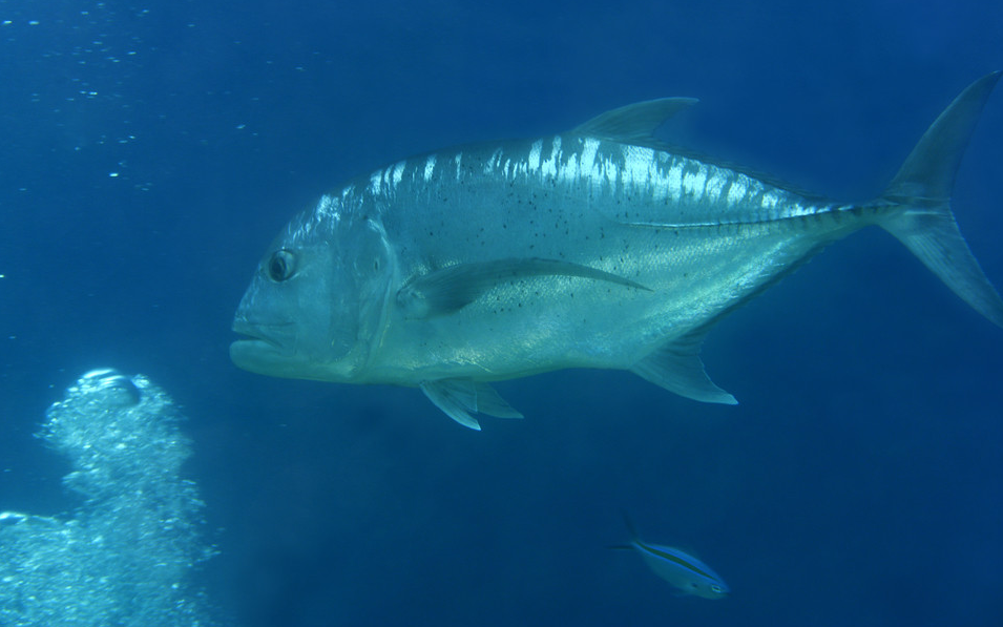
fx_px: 3526
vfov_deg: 10.2
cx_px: 476
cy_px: 230
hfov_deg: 16.2
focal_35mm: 129
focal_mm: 105
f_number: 8
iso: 100
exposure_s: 1/160
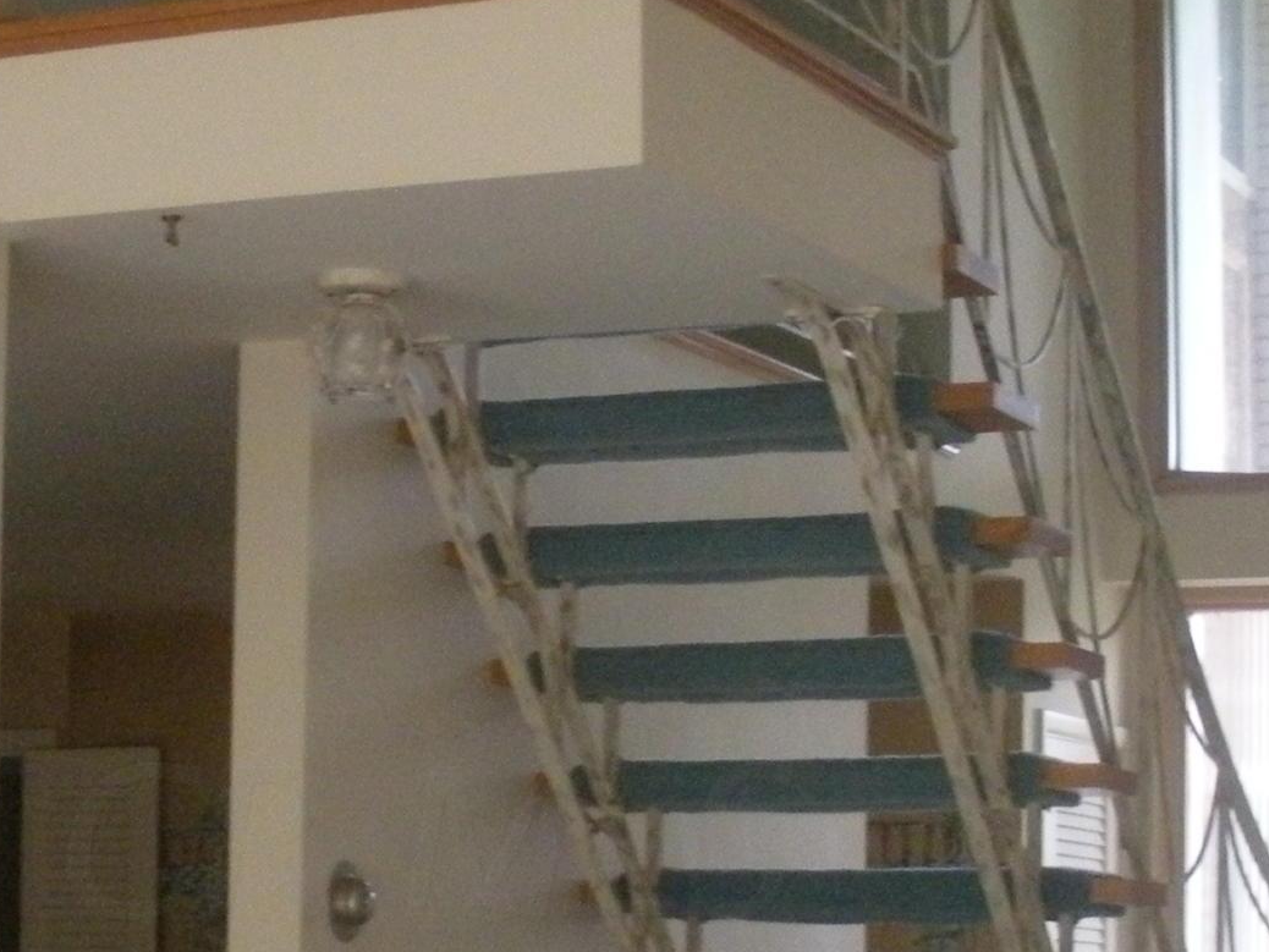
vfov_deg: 14.1
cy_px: 841
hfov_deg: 18.8
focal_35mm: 104
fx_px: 3813
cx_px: 428
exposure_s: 1/44.1
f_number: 3.5
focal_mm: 6.3
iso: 400
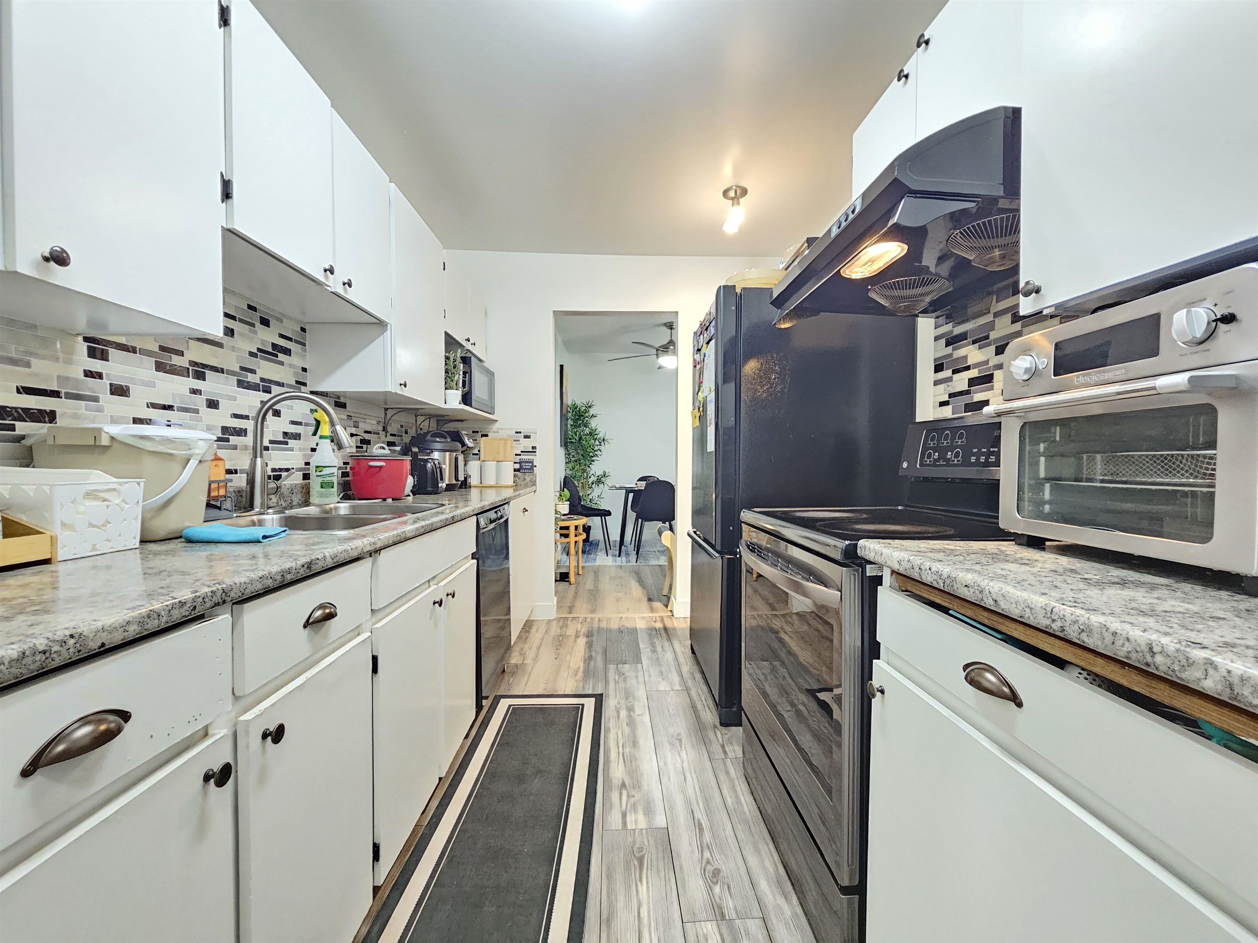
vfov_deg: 89.9
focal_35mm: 13
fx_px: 472
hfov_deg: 106.2
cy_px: 472
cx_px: 629
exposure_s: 1/24
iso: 1250
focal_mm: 2.2
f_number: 2.2
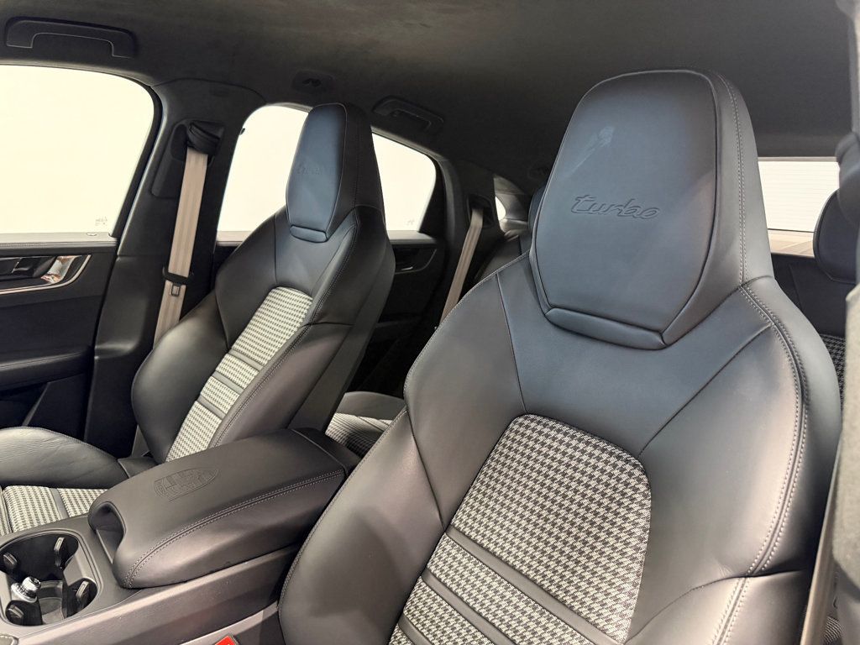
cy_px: 322
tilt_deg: -11.9
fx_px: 596
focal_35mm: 24
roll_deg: -3.7
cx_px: 430
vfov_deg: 56.8
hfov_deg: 71.6
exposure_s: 1/40
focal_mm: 6.76
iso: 800
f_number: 1.78
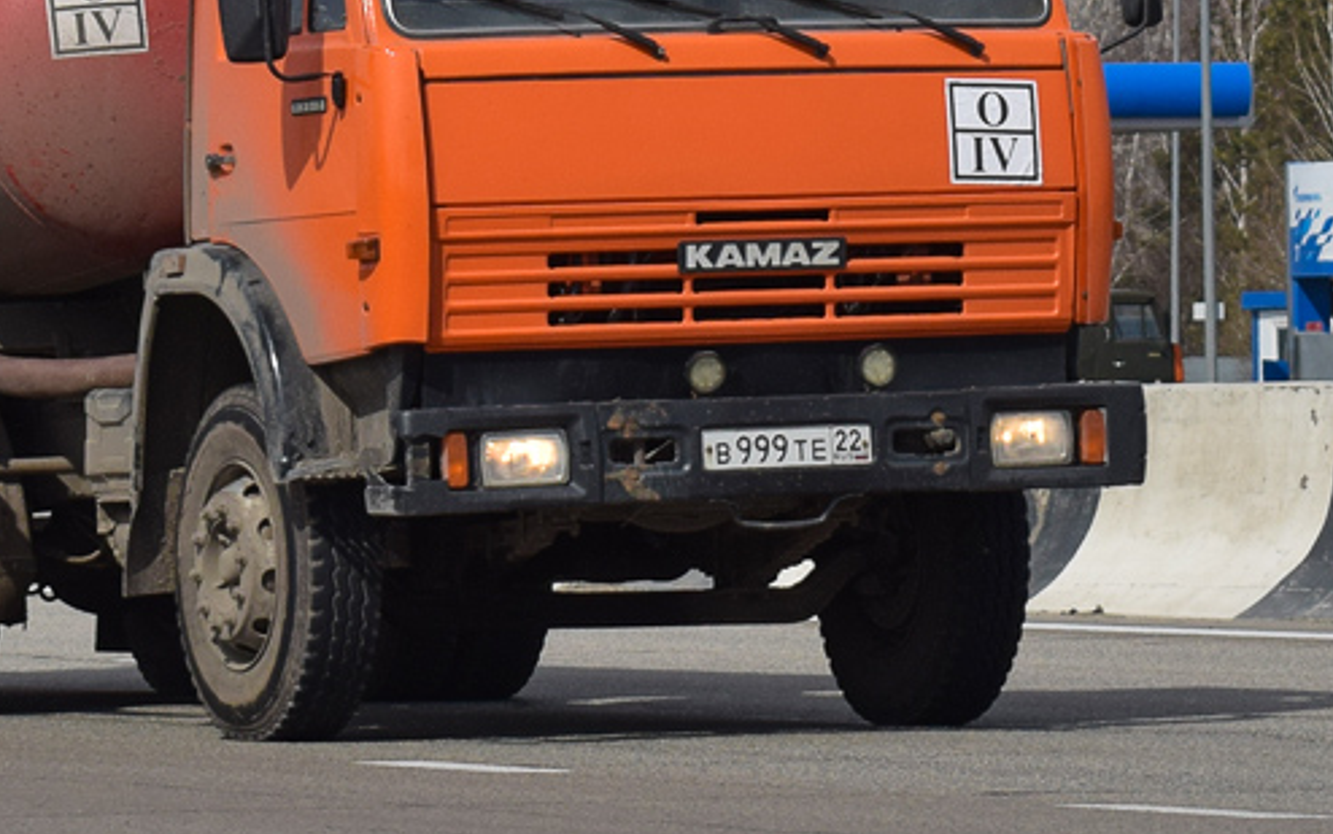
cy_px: -54
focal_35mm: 204
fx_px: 7421
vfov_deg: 6.4
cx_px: 456
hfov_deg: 10.3
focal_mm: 55
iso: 200
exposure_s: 1/1600
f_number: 8
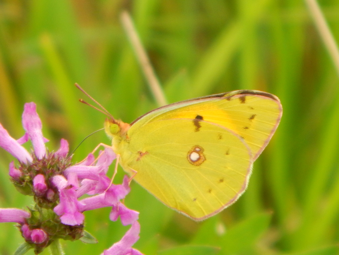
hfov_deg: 2.6
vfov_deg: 1.9
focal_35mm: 765
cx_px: 170
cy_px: 128
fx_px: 7493
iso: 140
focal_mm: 136
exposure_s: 1/125
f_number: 5.9
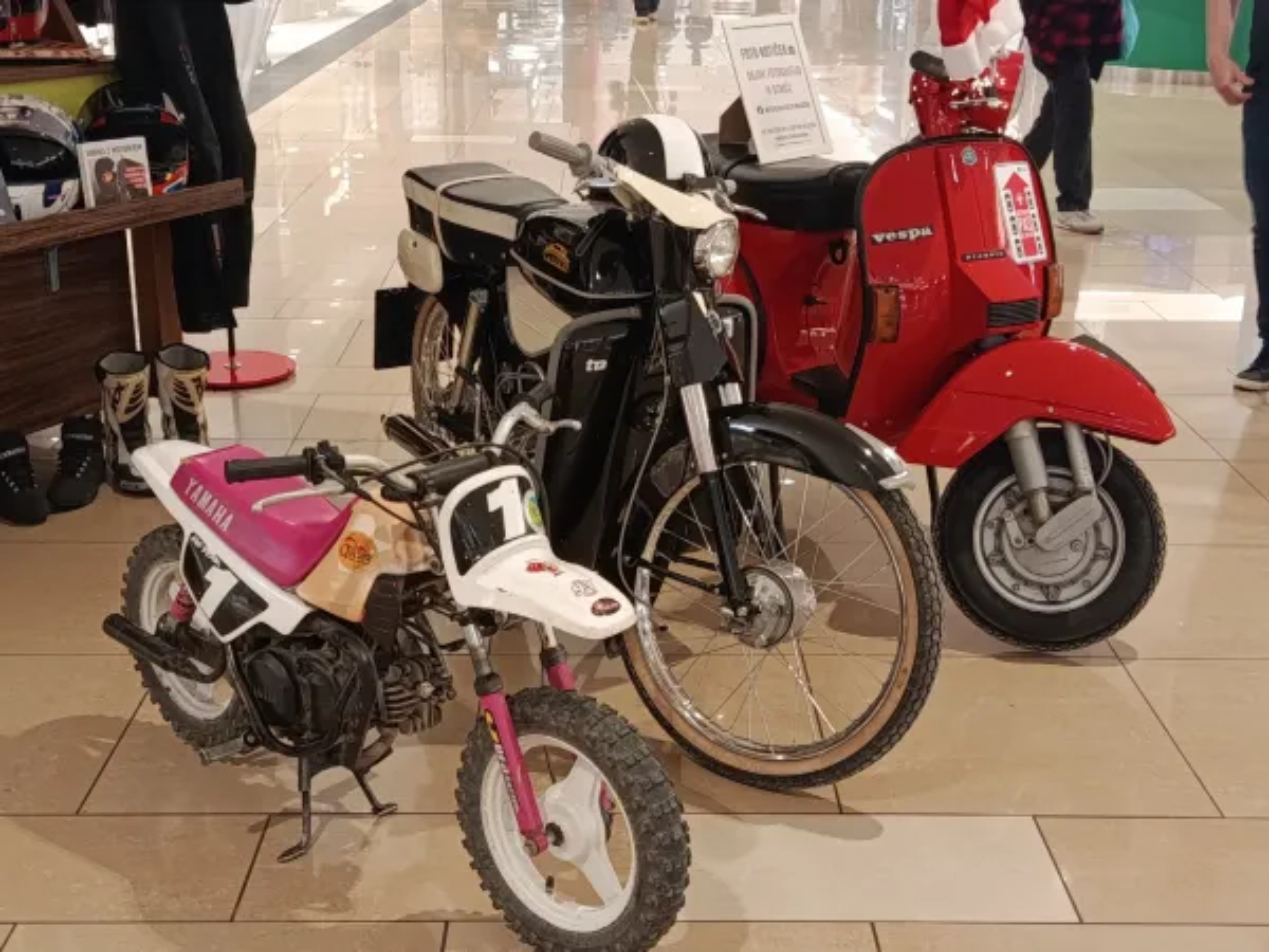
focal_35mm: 48
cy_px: 476
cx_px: 634
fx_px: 1760
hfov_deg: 39.7
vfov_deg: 30.3
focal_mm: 5.24
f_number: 1.7
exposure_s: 1/50
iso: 1093
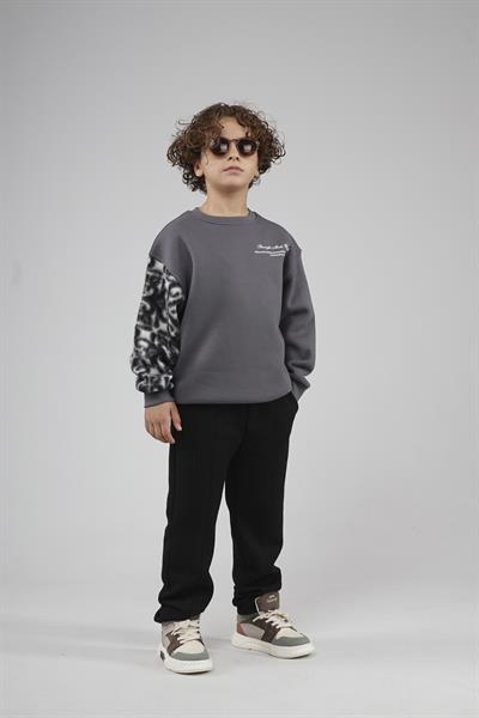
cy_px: 359
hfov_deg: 22.3
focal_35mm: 61
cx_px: 240
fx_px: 1217
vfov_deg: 32.9
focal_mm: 41
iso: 80
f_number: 5.6
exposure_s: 1/160
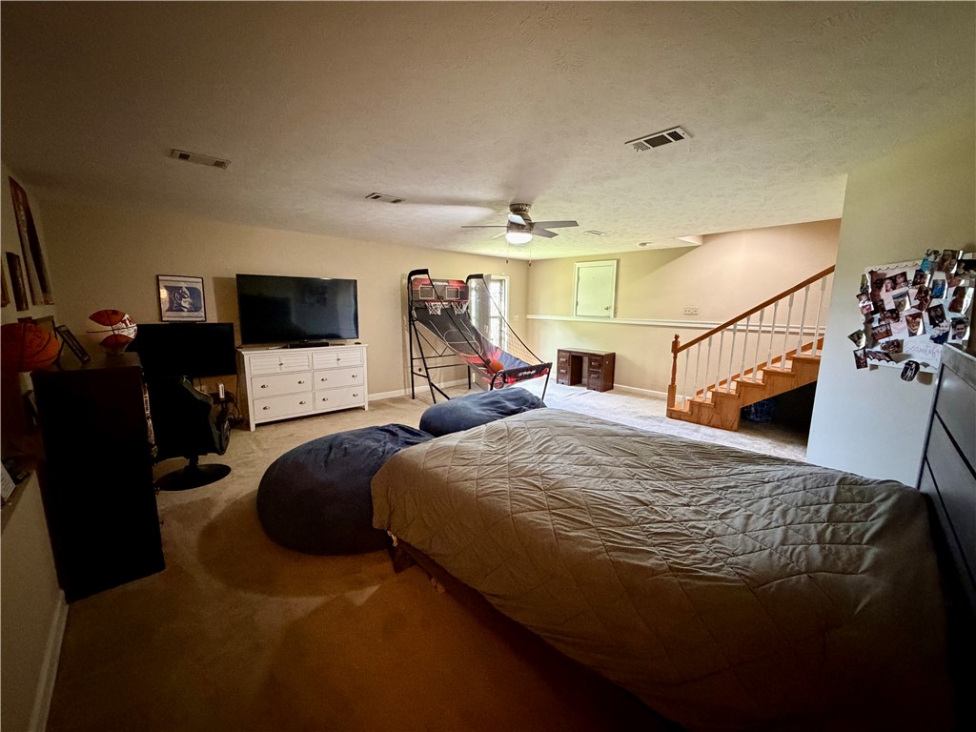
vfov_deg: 85.7
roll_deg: -0.9
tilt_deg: -9.7
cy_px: 366
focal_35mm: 14
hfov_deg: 102.1
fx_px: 395
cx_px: 488
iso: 800
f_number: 2.2
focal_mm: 2.22
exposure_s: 1/40
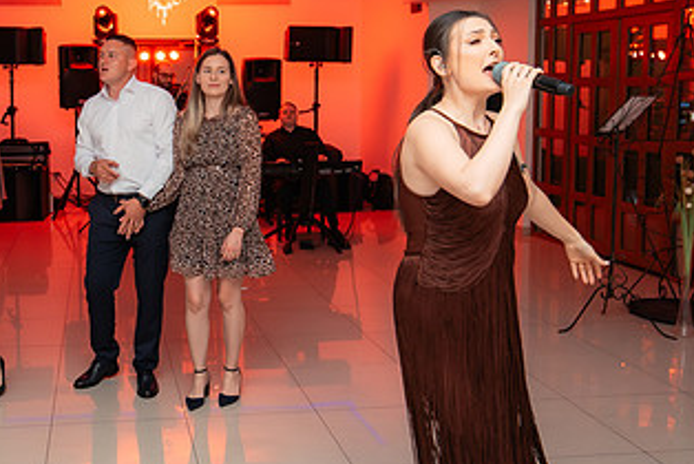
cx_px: 177
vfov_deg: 31.1
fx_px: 830
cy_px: 175
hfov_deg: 44.0
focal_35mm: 43
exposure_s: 1/200
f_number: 2.8
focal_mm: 19
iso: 1600
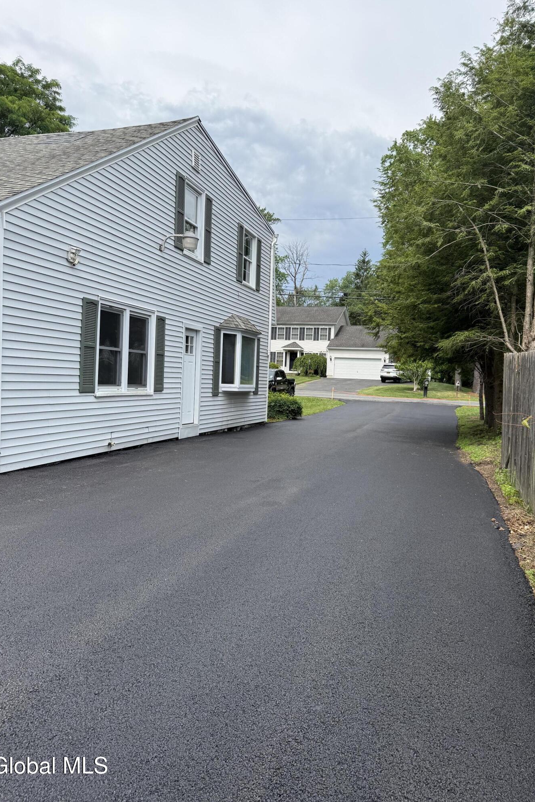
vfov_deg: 71.5
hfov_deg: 51.2
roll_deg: -2.4
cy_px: 401
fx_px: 557
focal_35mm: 25
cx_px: 290
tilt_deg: +0.9
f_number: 1.78
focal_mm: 6.76
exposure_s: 1/4167
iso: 80
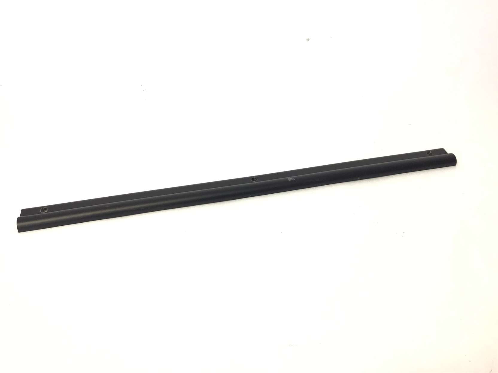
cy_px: 186
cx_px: 249
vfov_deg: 45.4
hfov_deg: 58.4
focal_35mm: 31
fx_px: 446
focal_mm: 3.3
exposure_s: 1/60
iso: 32
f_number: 2.4
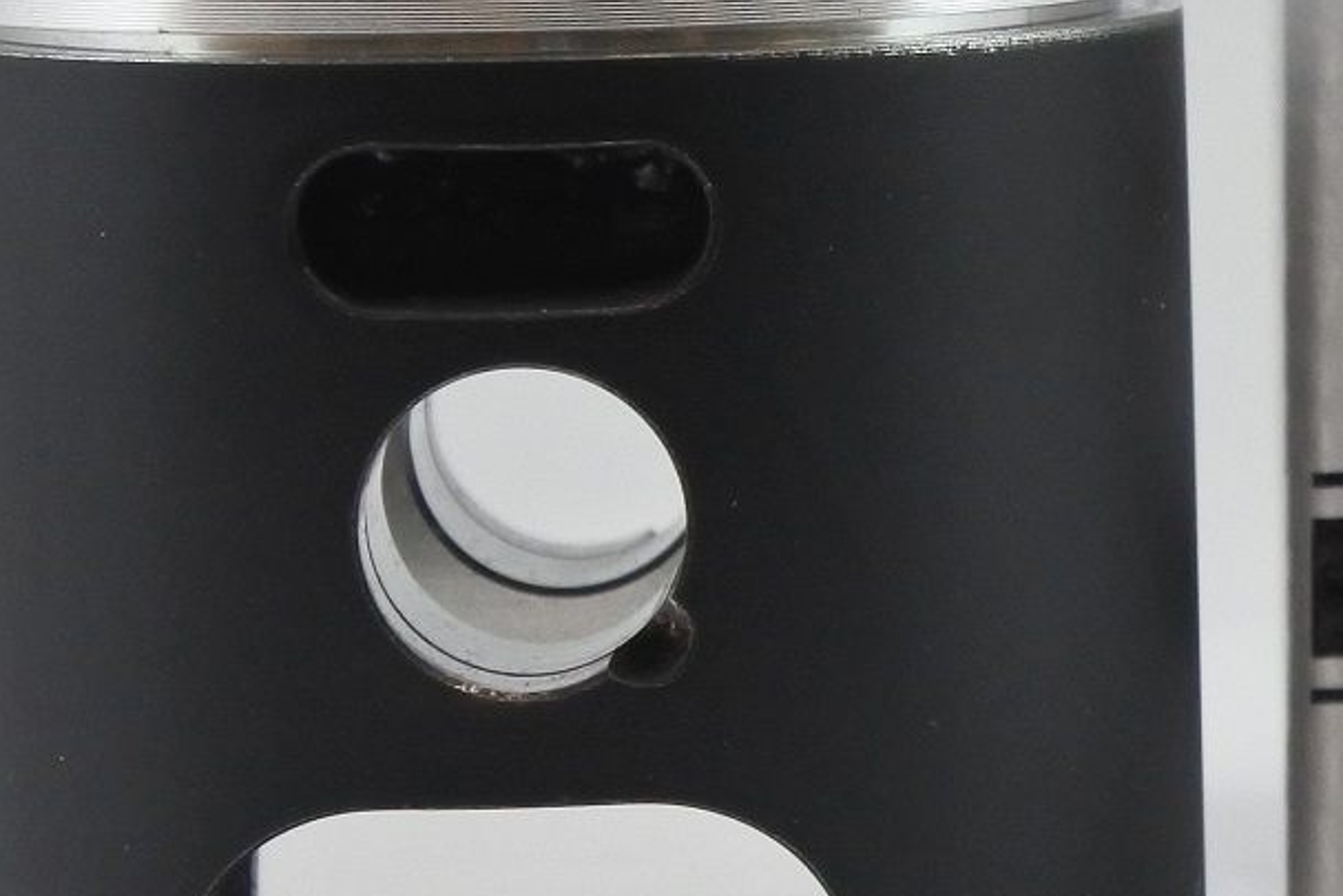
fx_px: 8134
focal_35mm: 218
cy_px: 410
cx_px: 1353
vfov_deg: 6.3
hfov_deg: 9.4
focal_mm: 26.4
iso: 640
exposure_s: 1/125
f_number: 5.3
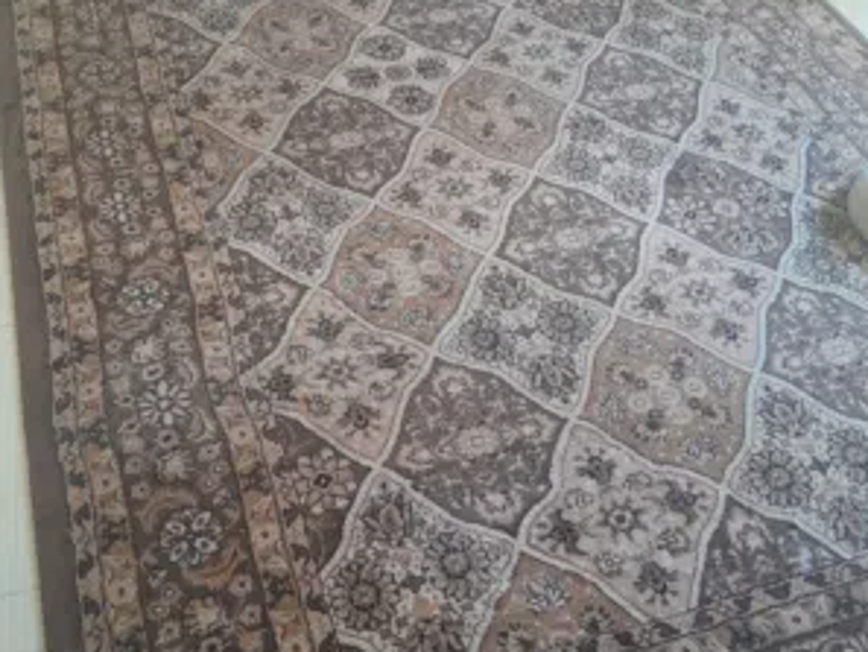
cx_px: 433
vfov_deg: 40.7
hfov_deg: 52.6
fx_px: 878
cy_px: 322
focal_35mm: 35
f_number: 1.8
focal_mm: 3.98
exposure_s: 1/50
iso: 320
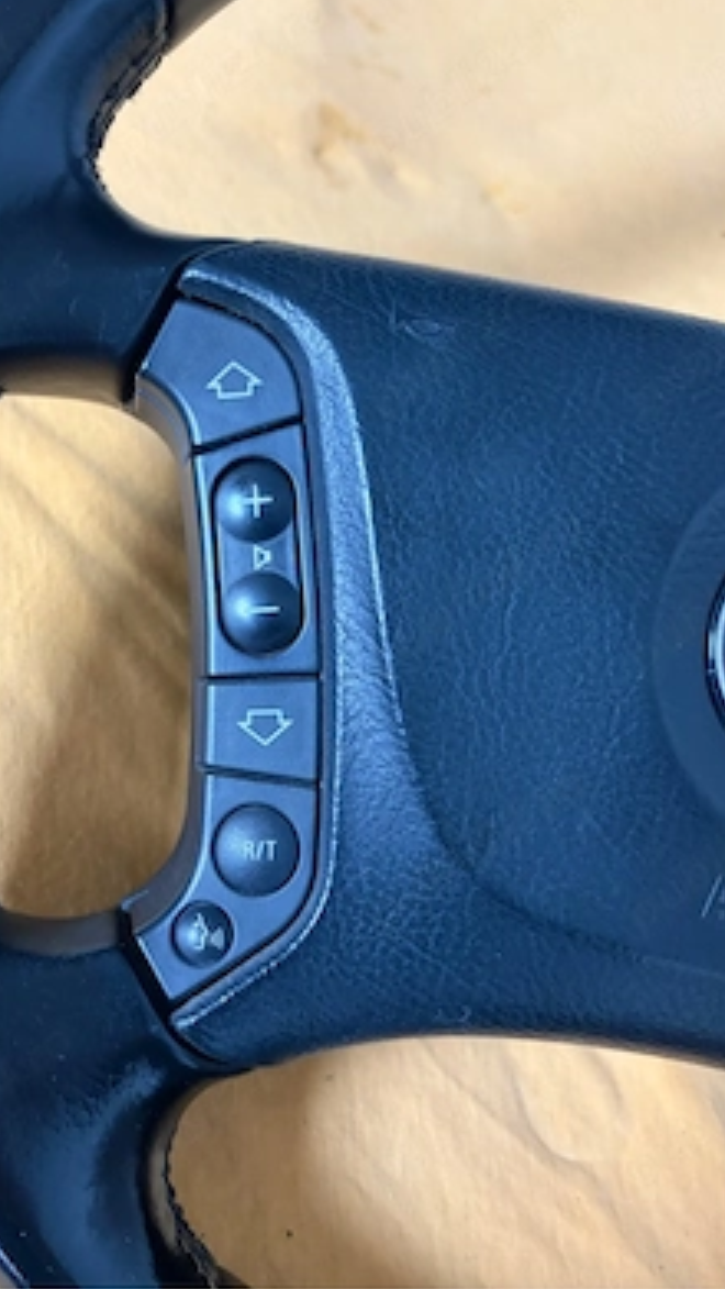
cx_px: 287
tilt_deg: -64.0
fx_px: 991
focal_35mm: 29
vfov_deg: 66.1
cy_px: 633
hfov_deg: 40.0
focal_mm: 5.96
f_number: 1.6
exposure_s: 1/50
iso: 400
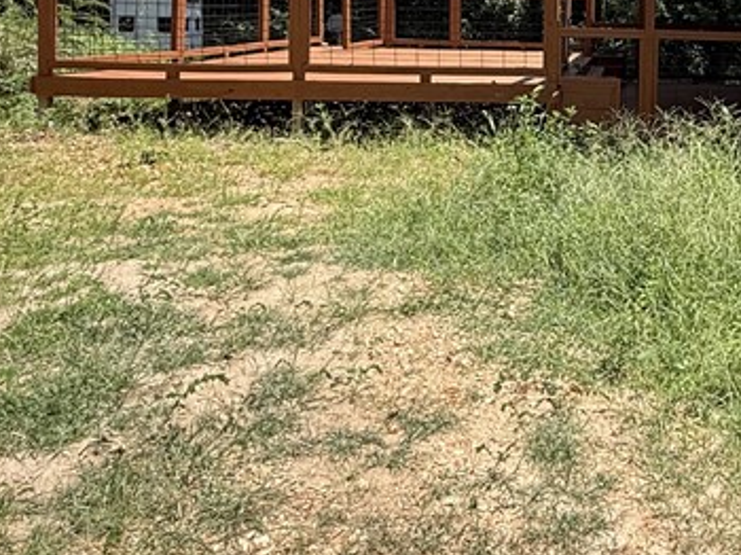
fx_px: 877
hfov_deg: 42.6
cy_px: 68
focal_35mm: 41
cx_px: 644
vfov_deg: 33.5
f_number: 2.2
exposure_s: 1/664
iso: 50
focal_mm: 2.22
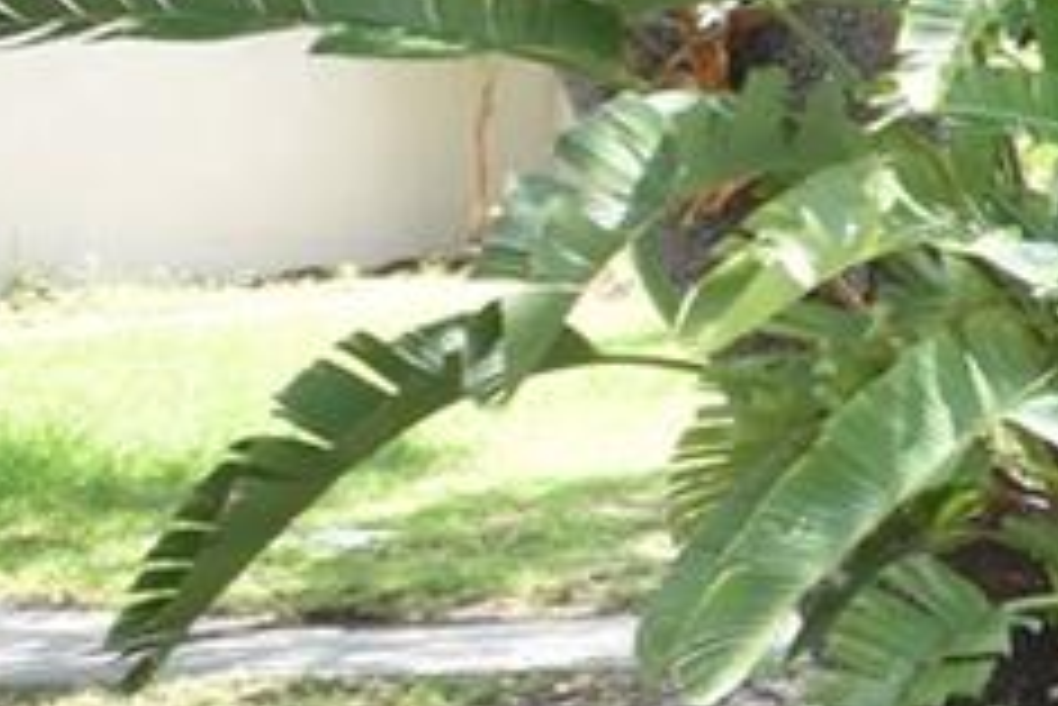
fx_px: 2999
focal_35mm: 102
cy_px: 31
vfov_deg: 13.3
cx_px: 2751
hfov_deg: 13.1
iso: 400
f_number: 8
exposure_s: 1/250
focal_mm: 10
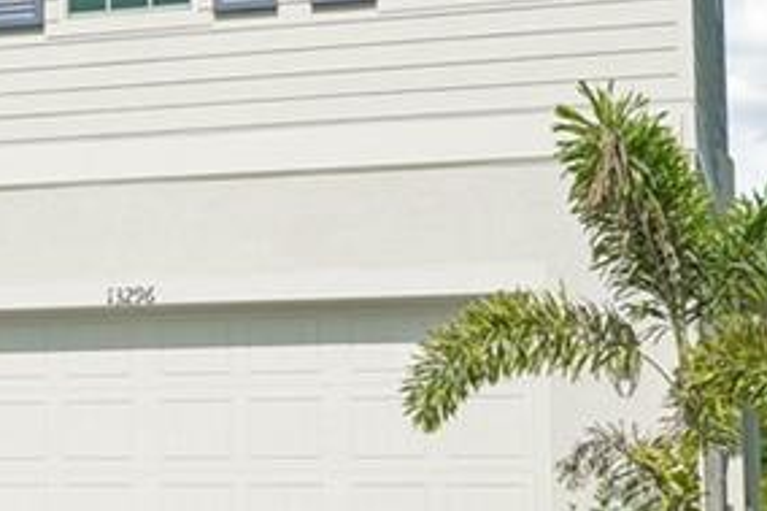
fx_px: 2189
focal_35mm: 103
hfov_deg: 19.1
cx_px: -73
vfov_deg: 13.3
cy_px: 312
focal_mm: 28.5
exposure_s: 1/2500
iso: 400
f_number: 8
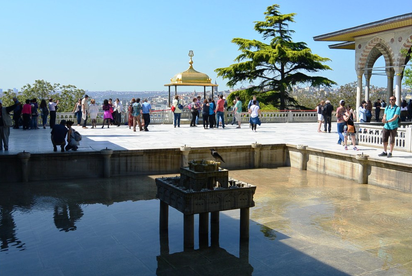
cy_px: 135
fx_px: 424
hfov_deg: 51.8
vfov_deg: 36.0
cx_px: 202
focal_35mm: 37
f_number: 5
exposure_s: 1/800
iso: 100
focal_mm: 13.5
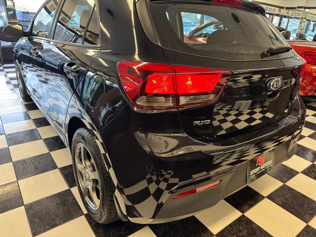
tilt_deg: -23.1
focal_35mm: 24
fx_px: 219
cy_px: 118
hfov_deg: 71.6
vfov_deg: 56.8
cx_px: 158
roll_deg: -4.3
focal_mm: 6.76
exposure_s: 1/60
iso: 250
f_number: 1.78
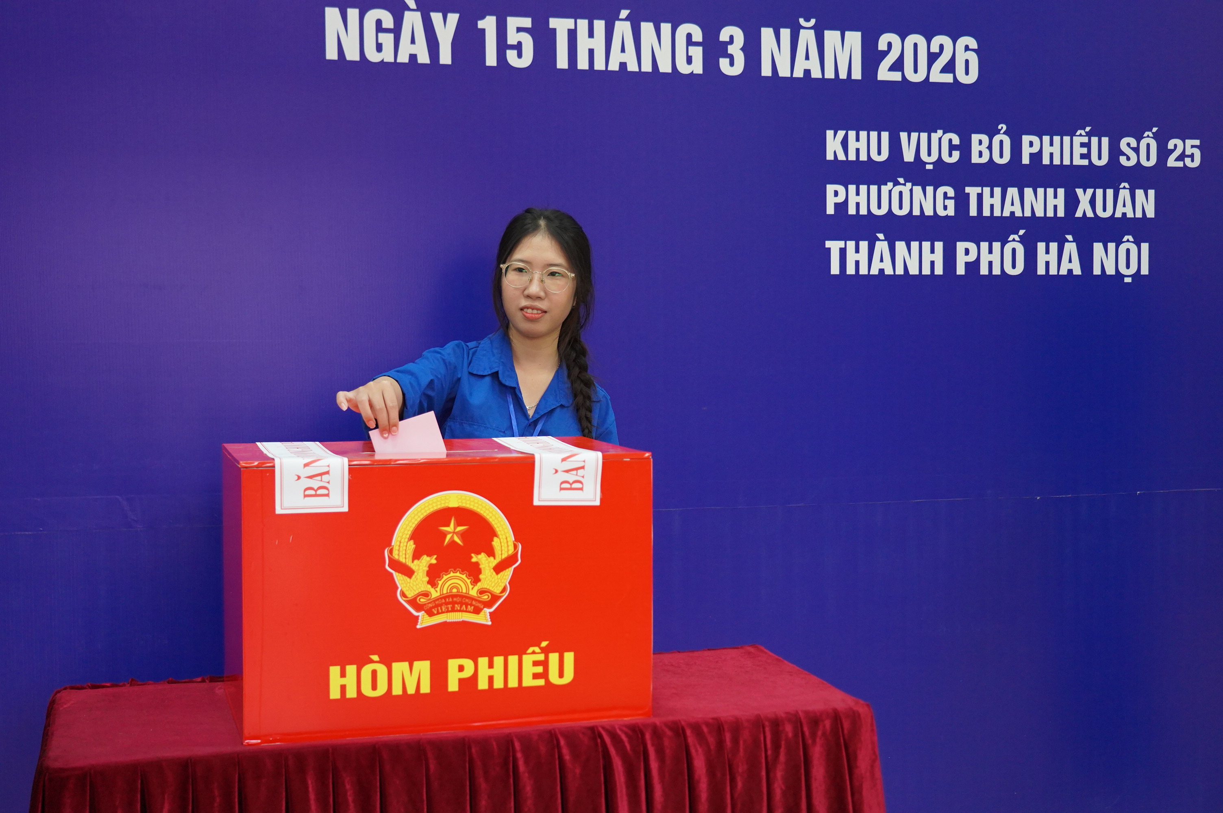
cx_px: 612
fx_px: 1629
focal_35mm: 48
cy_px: 406
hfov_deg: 41.1
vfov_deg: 28.0
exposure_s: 1/160
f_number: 4
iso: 4000
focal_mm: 48
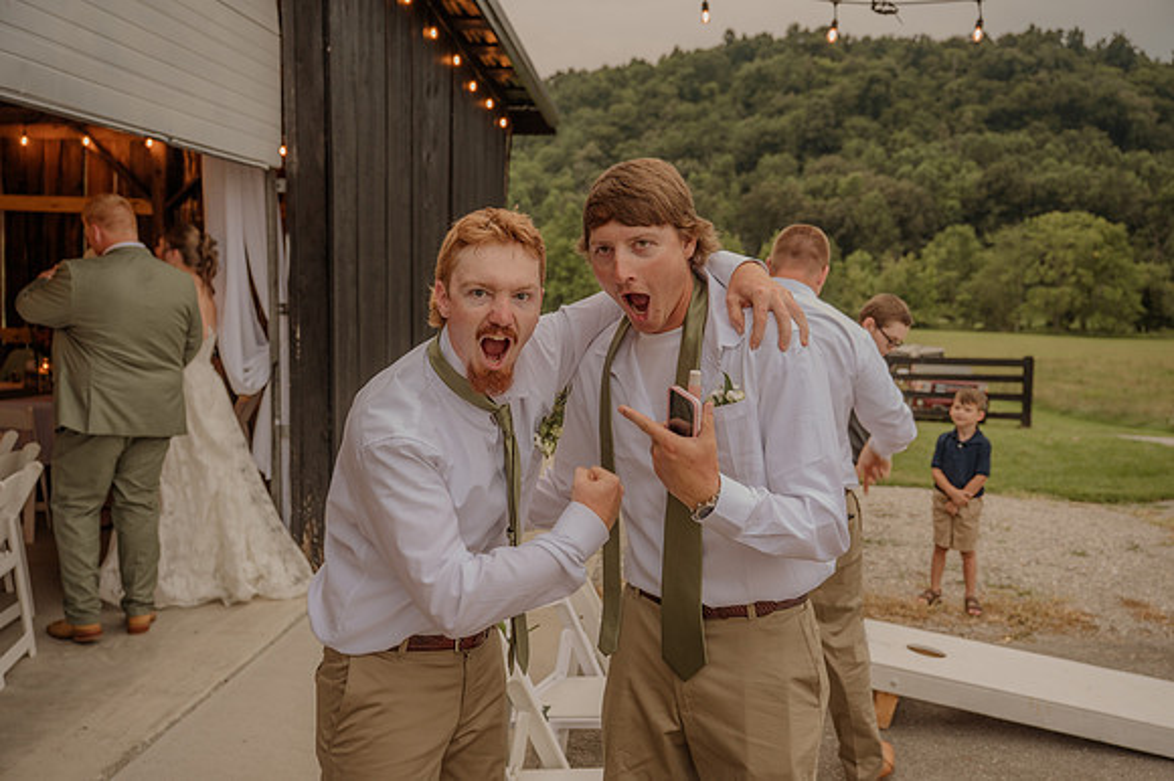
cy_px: 390
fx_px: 1124
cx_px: 587
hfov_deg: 55.1
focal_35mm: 34
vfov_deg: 38.3
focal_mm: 34.5
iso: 320
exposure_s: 1/80
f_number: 4
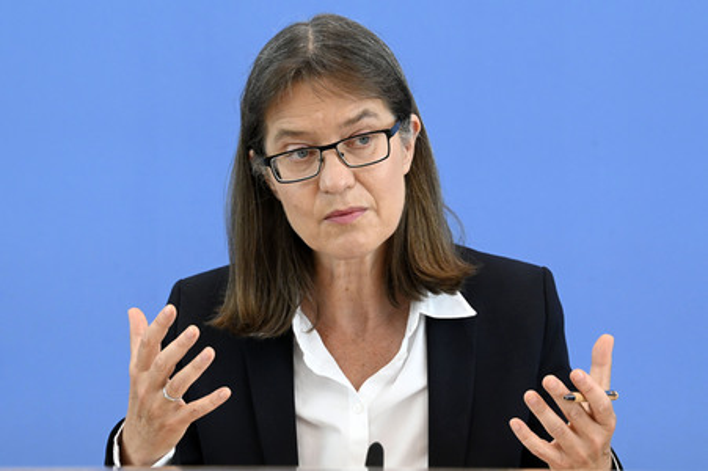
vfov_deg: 12.4
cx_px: 354
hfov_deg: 18.6
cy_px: 236
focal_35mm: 110
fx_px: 2162
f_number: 7.1
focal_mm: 110
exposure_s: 1/800
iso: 5000
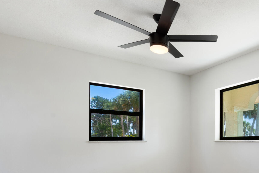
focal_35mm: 29
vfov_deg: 42.6
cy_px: 142
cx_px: 211
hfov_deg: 58.2
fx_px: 209
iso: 250
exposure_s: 1/15
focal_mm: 14
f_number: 9
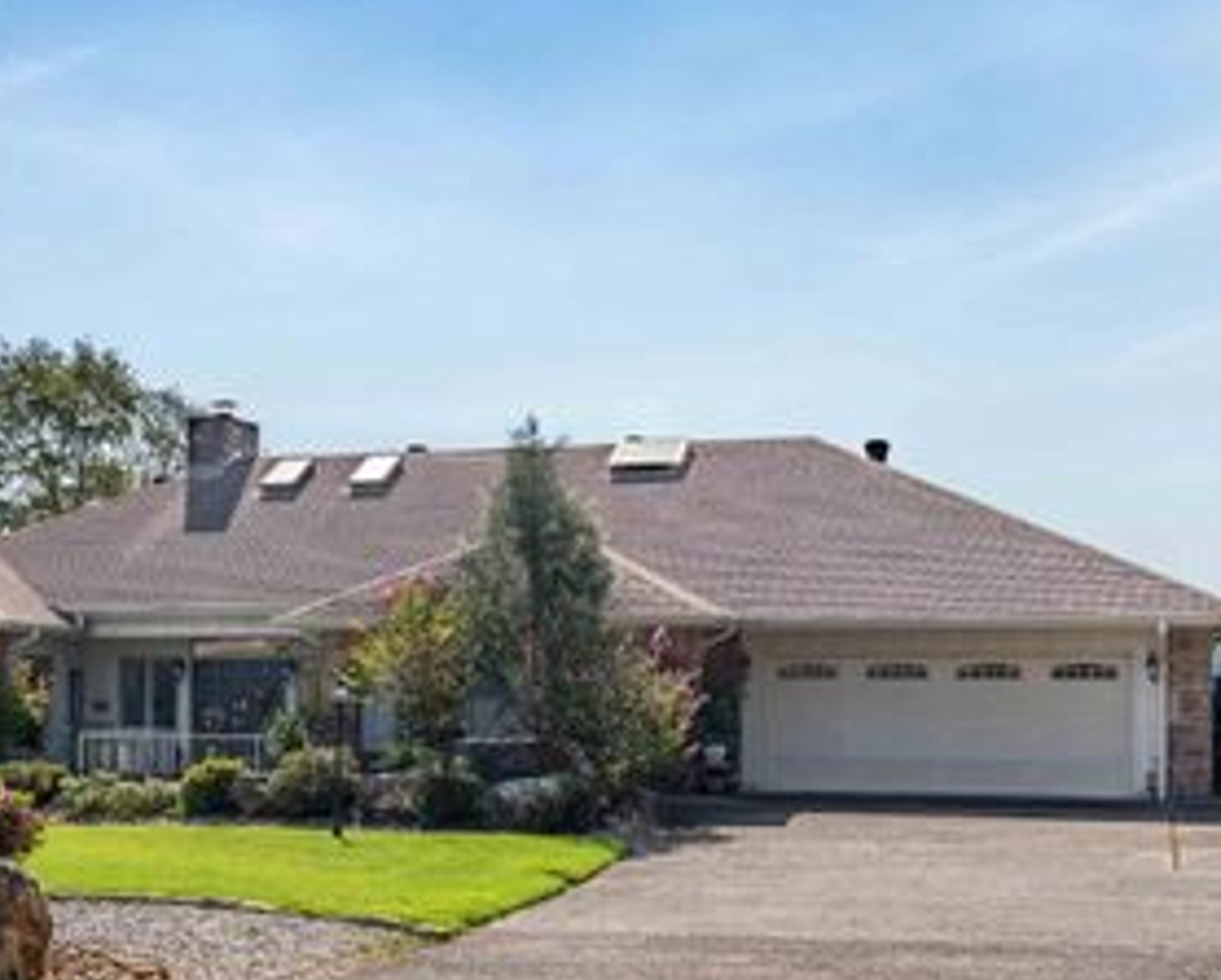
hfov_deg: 31.5
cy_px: 644
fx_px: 2134
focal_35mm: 59
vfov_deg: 25.7
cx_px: 338
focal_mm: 35
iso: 125
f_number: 11
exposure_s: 1/1600
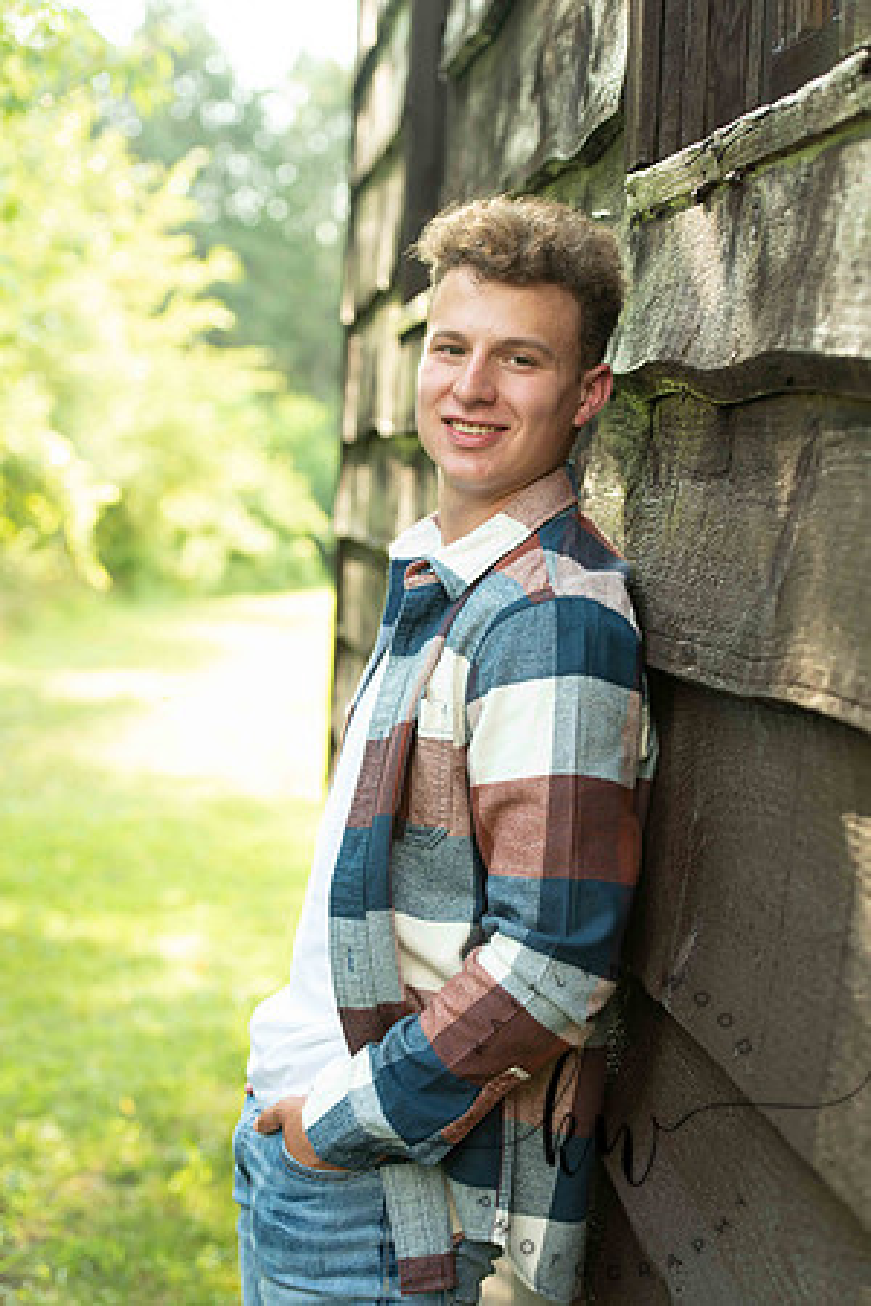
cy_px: 653
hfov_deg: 19.5
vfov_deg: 28.8
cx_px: 436
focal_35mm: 70
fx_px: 2540
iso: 400
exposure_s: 1/200
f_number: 4
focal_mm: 70
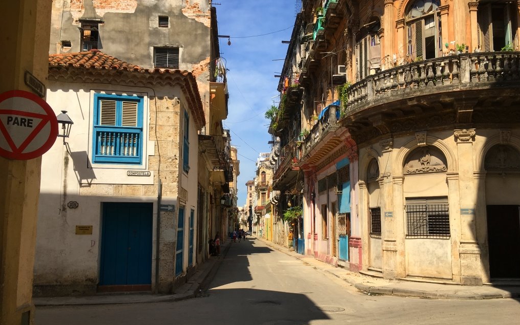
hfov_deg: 61.2
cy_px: 180
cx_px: 262
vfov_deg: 40.6
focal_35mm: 31
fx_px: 439
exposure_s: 1/1748
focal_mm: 4.15
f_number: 2.2
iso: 25
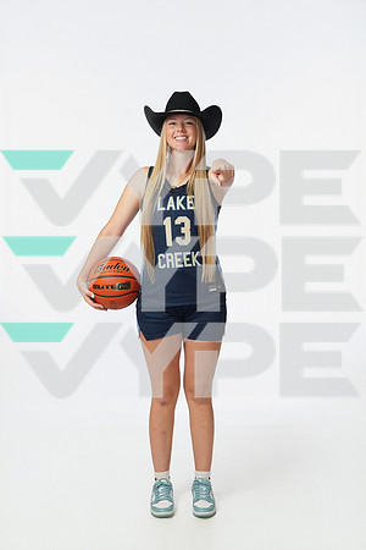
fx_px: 762
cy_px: 275
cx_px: 183
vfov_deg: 39.6
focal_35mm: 50
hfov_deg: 27.0
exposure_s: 1/200
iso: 800
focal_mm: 50
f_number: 6.3
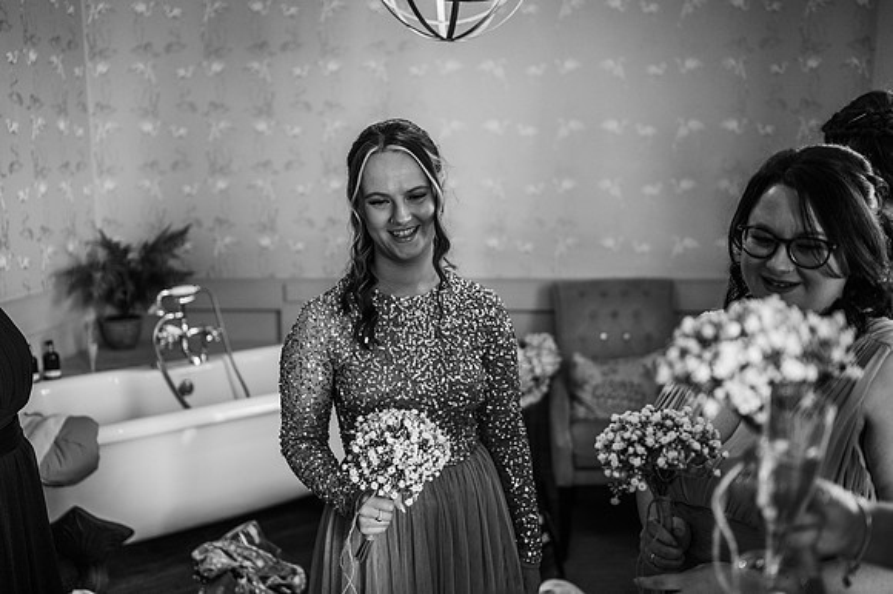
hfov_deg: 54.5
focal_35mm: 35
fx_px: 868
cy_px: 297
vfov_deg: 37.8
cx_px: 446
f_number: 2
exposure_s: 1/200
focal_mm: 35
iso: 640
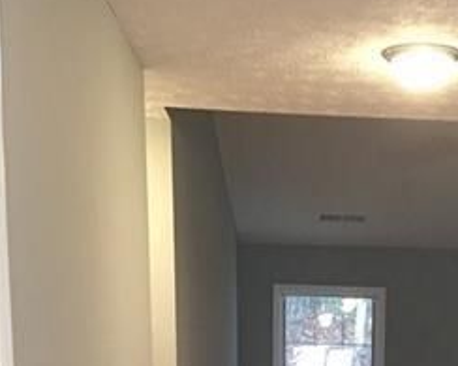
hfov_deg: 21.1
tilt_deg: -9.4
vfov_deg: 15.1
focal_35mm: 89
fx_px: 1206
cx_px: 402
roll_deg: -0.8
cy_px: 648
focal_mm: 4.15
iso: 64
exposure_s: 1/15
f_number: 2.2
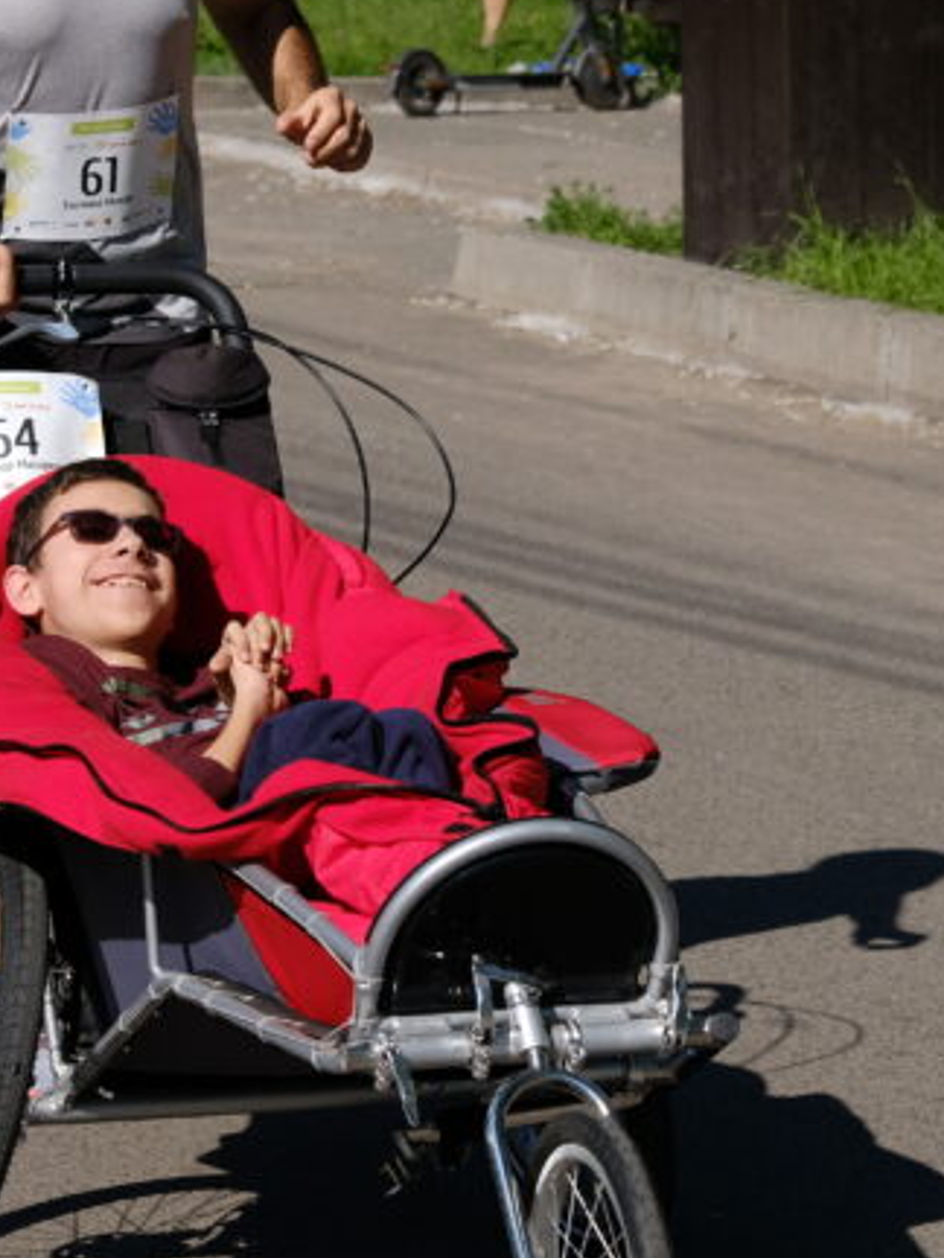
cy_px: 441
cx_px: 635
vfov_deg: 10.5
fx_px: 6872
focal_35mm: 189
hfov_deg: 7.9
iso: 500
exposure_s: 1/2000
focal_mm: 55
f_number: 6.4
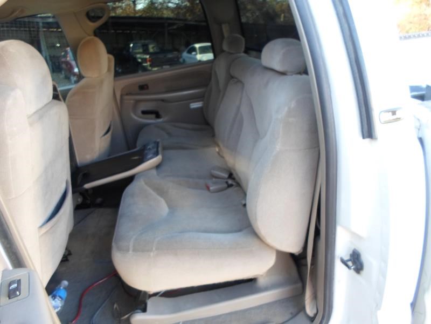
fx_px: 311
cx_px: 216
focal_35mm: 25
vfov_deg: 54.9
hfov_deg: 69.4
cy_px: 162
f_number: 2.5
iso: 80
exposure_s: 1/30
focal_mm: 4.5
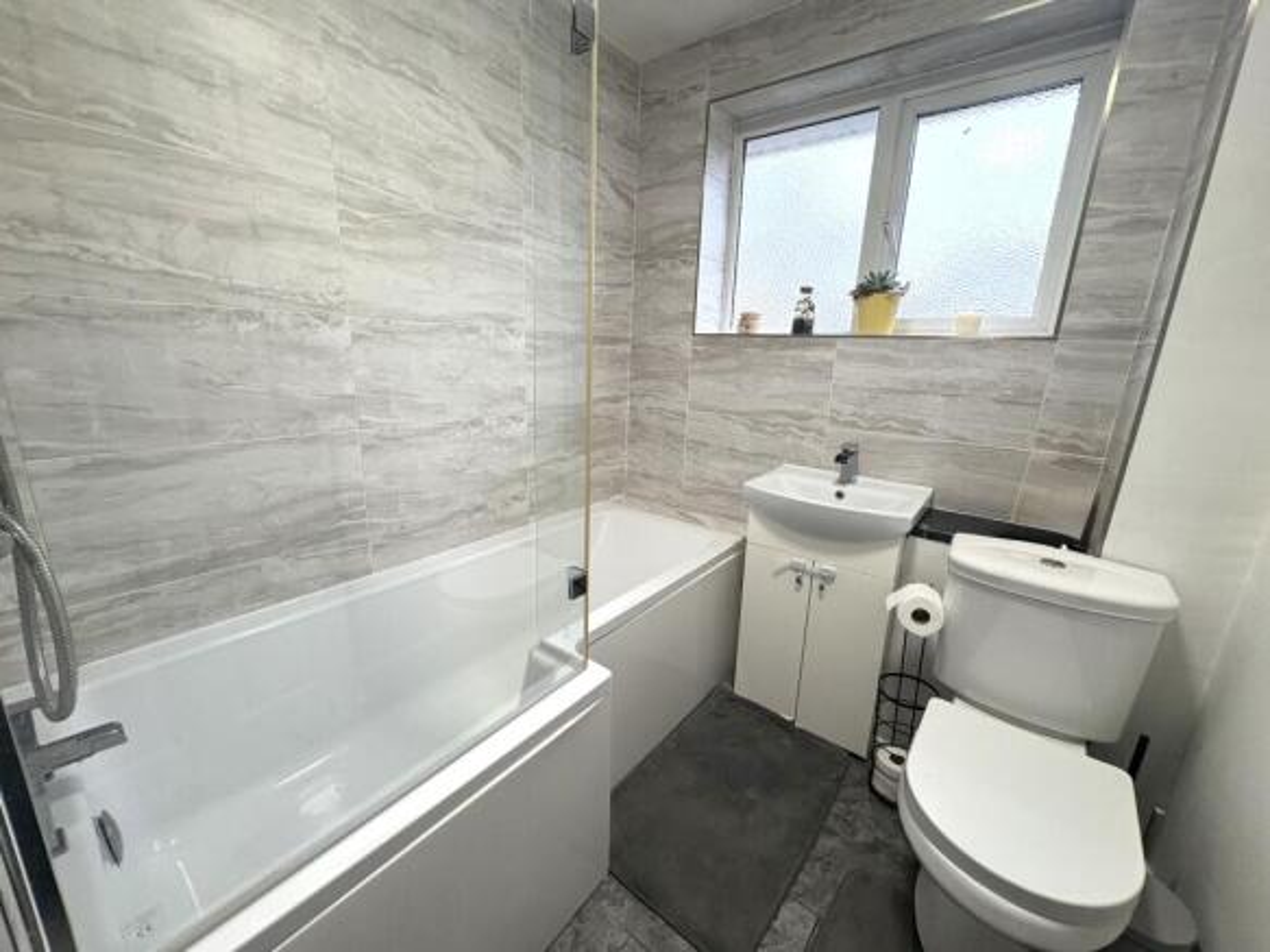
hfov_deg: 102.1
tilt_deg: -13.4
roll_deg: -2.0
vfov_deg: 85.7
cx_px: 635
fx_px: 514
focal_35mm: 14
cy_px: 476
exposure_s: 1/100
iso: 250
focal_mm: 2.22
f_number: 2.2
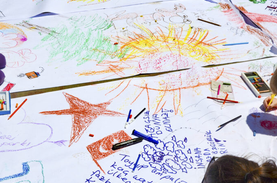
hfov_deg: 35.3
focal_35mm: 57
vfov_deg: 23.7
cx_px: 149
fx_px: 436
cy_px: 101
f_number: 14
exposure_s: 1/800
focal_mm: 25
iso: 100
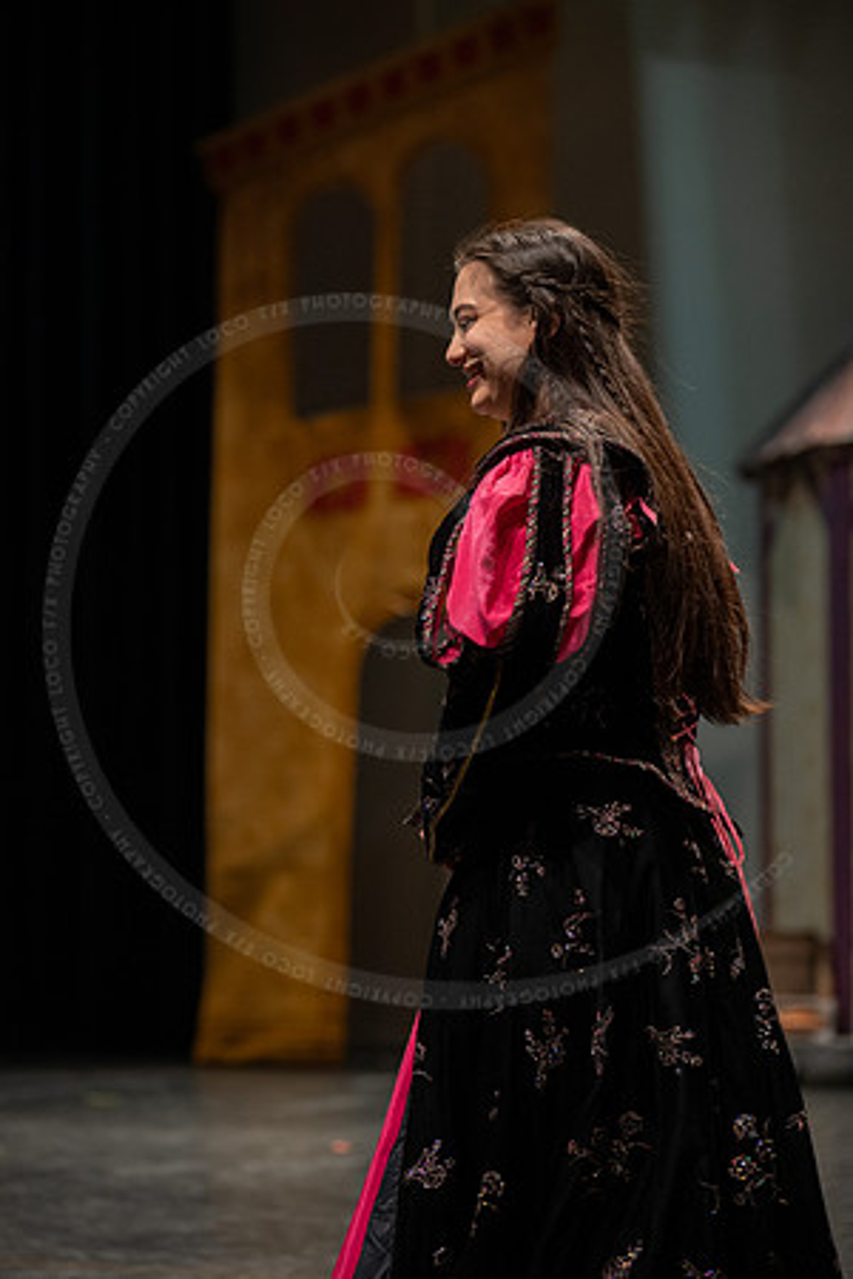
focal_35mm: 85
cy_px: 640
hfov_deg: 16.1
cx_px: 426
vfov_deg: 23.9
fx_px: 3021
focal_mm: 85
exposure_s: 1/250
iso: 2000
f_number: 2.7
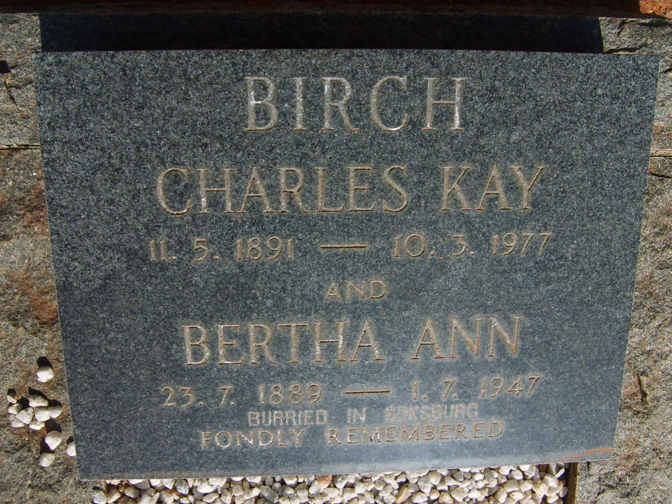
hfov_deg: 52.6
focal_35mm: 35
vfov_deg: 40.7
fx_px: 679
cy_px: 252
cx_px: 336
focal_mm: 5.8
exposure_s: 1/1000
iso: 50
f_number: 2.8
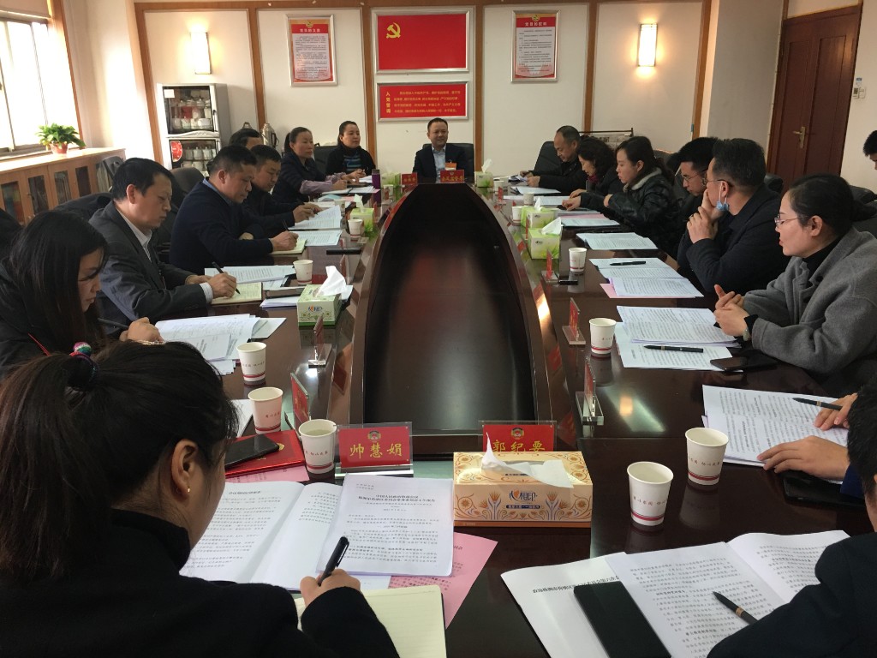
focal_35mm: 29
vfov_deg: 48.2
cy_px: 329
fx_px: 735
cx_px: 438
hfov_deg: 61.7
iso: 64
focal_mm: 4.15
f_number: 2.2
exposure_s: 1/17
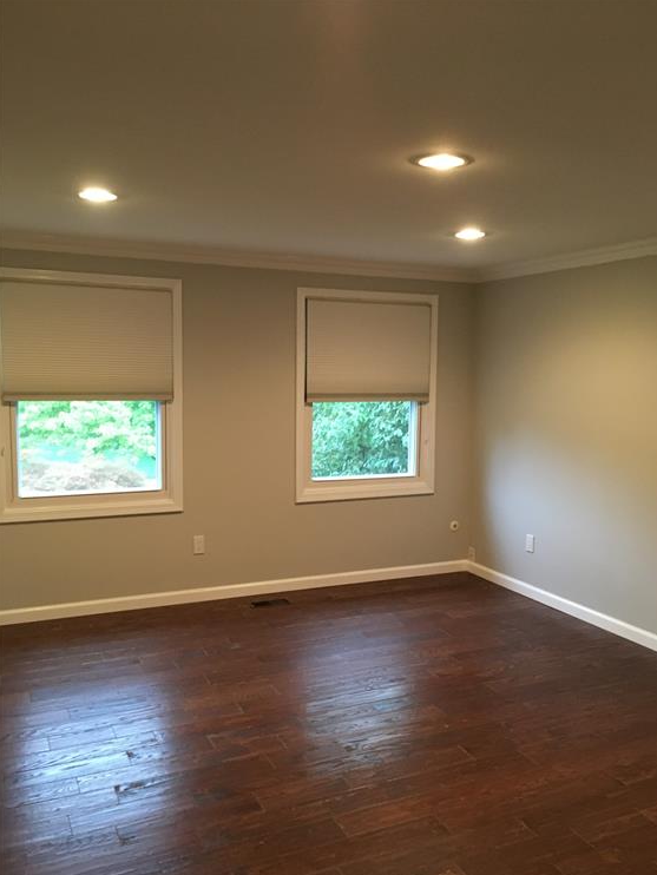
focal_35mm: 30
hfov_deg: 46.8
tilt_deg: -4.5
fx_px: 759
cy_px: 449
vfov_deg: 59.9
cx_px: 335
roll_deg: +0.0
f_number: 2.2
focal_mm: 4.15
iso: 200
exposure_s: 1/30
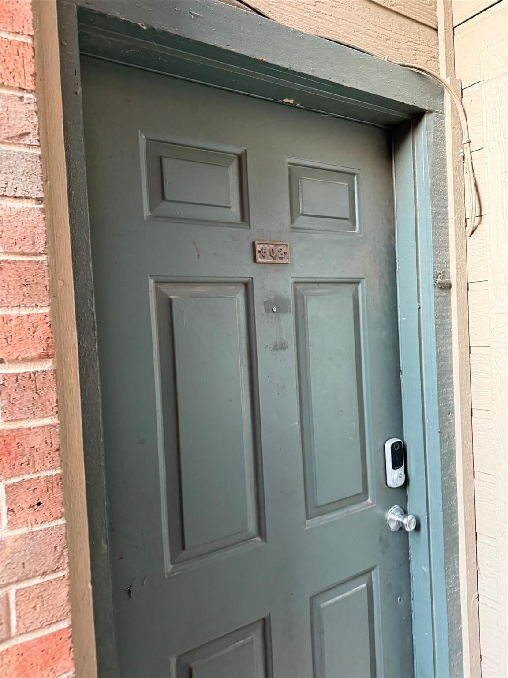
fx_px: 470
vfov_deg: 71.6
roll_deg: +3.2
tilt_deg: -0.8
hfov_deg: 56.8
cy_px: 339
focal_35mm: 24
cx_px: 254
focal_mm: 6.76
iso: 400
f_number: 1.78
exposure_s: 1/60
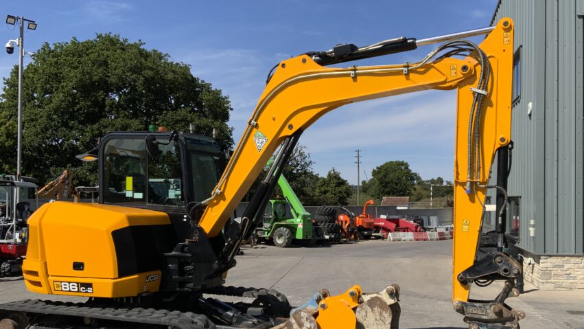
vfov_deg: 31.1
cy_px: 201
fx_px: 589
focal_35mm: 38
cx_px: 307
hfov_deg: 52.8
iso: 20
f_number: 1.8
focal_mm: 3
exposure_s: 1/2227
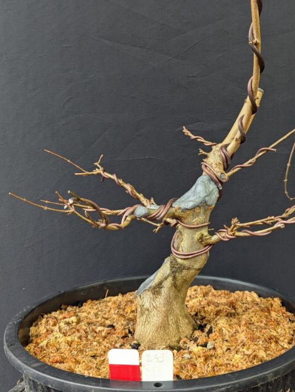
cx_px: 187
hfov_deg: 36.6
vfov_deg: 47.8
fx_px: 443
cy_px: 188
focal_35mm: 39
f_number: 1.85
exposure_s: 1/50
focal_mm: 6.81
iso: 96
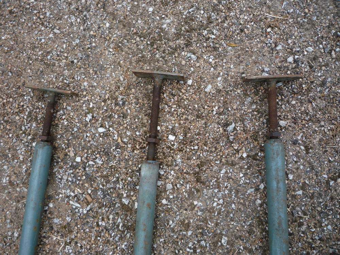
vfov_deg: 46.8
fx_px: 295
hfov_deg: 60.0
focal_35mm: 30
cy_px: 128
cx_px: 170
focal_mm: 5.2
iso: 100
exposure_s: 1/200
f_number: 4
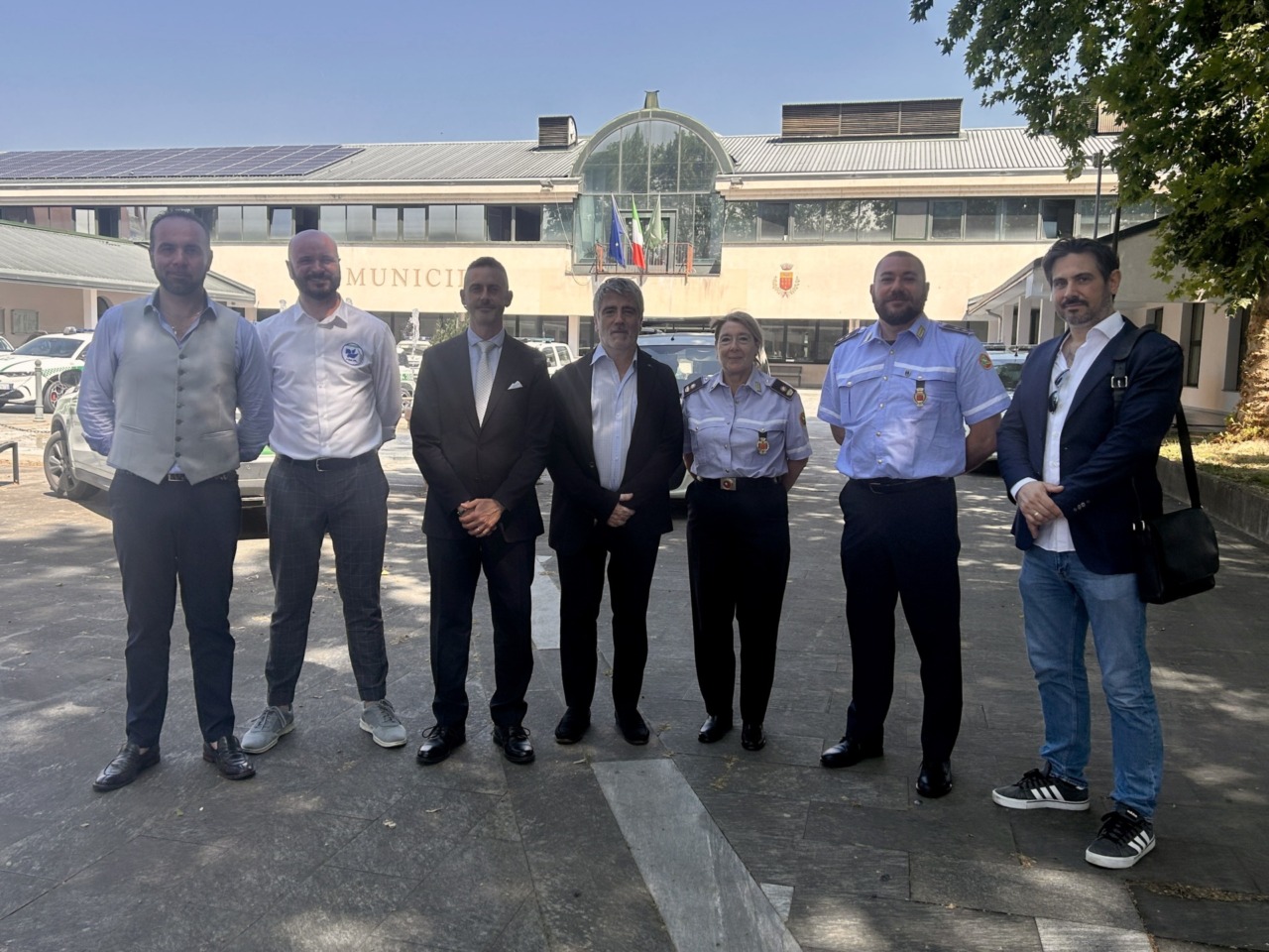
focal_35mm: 26
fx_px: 953
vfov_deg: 53.1
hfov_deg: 67.3
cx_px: 634
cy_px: 476
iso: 50
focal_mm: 5.7
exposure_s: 1/2695
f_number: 1.5
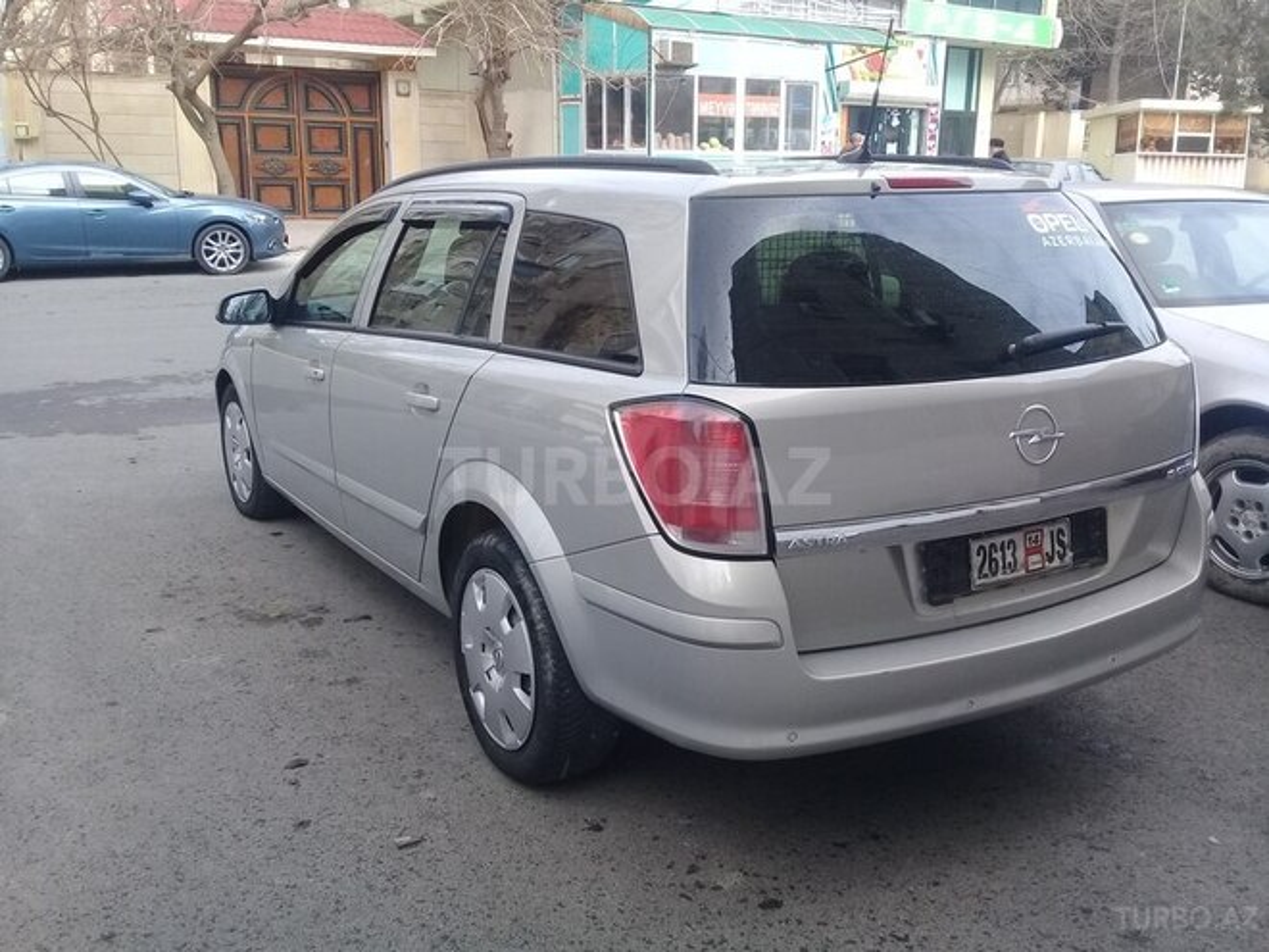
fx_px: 1136
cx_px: 634
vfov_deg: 45.4
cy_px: 476
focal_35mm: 31
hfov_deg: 58.4
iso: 50
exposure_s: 1/228
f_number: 2.2
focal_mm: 3.3
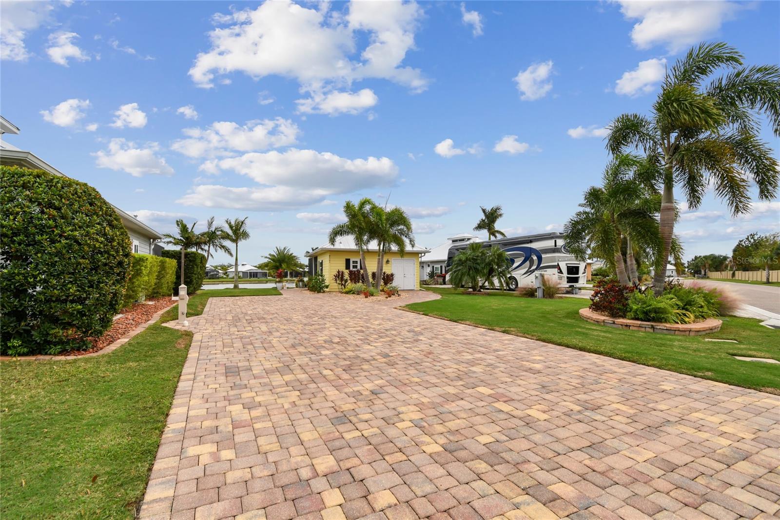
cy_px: 260
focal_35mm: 15
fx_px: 325
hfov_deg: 100.4
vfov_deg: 77.3
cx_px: 390
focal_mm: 10
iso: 100
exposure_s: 1/200
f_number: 7.1
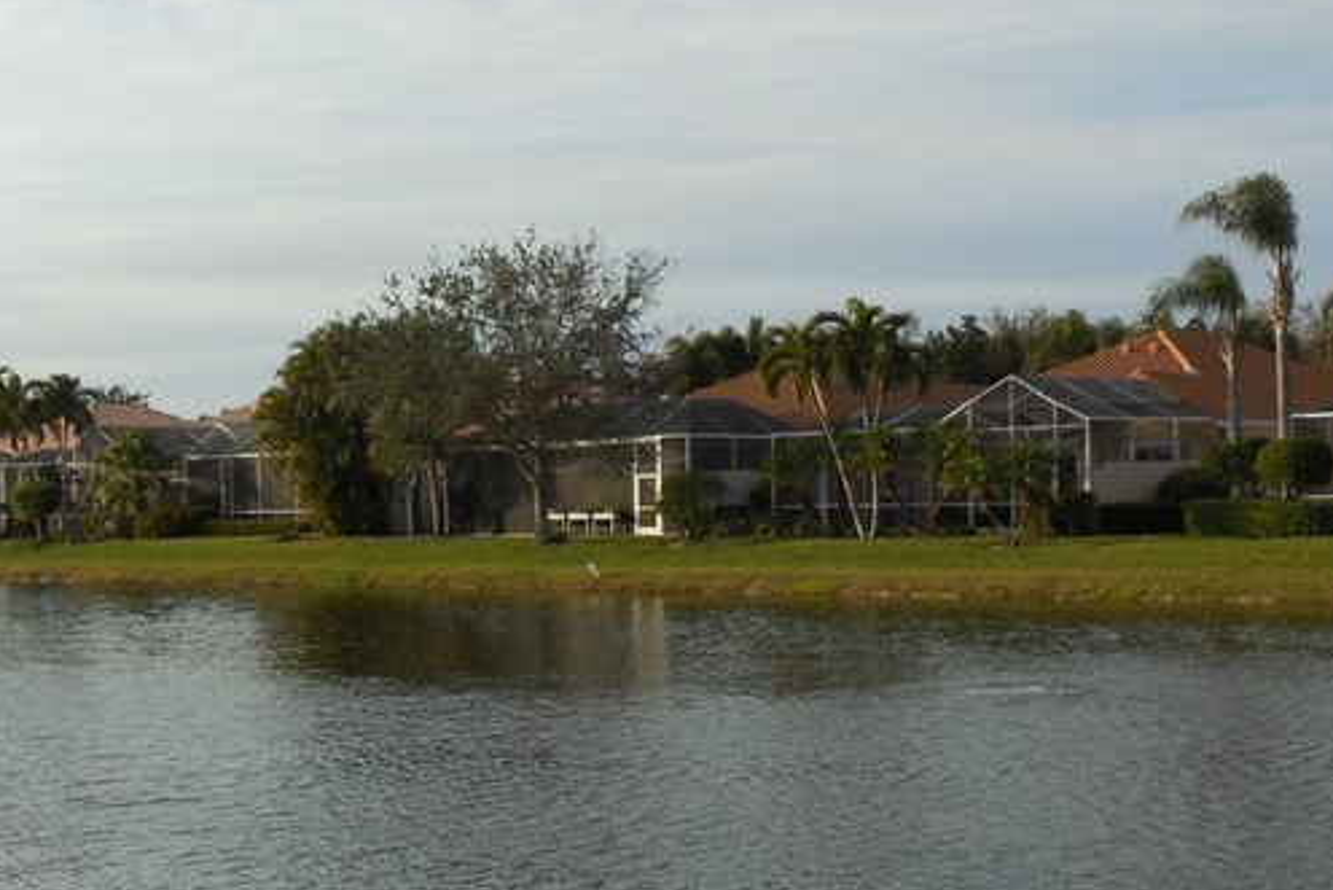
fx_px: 2704
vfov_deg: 18.7
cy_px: 546
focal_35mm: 73
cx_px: 384
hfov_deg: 27.4
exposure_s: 1/1250
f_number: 3.4
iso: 125
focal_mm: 6.1
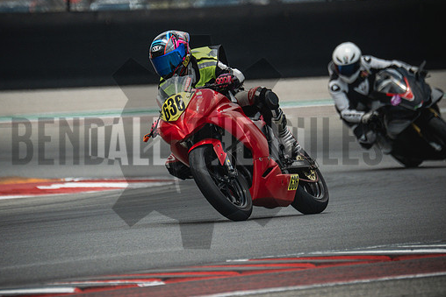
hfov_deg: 3.0
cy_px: 142
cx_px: 197
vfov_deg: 2.0
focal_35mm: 685
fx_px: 8488
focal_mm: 400
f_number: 5.6
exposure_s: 1/1600
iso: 1250
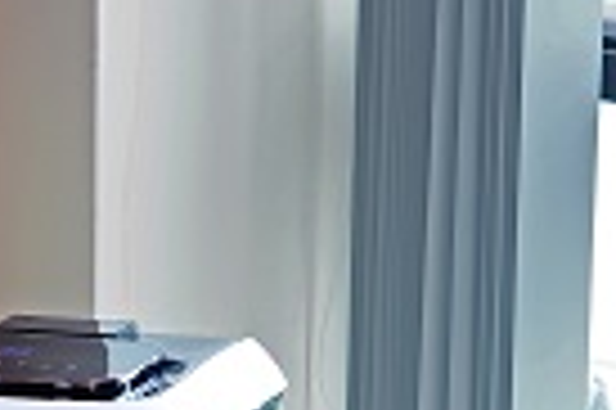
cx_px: 58
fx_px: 3678
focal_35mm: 215
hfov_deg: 9.5
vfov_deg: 6.3
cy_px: 590
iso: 250
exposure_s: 1/125
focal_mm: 32.7
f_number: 4
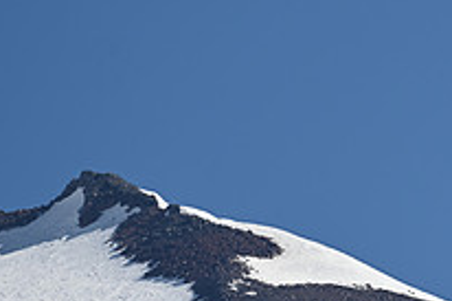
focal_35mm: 1689
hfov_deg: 1.2
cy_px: 263
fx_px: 21189
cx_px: 535
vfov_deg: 0.8
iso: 100
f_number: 6.3
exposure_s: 1/800
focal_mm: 600
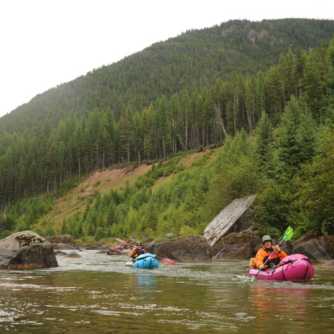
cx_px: 198
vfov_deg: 37.6
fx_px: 491
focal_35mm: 45
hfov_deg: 37.4
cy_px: 168
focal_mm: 35
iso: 400
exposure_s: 1/200
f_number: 4.5
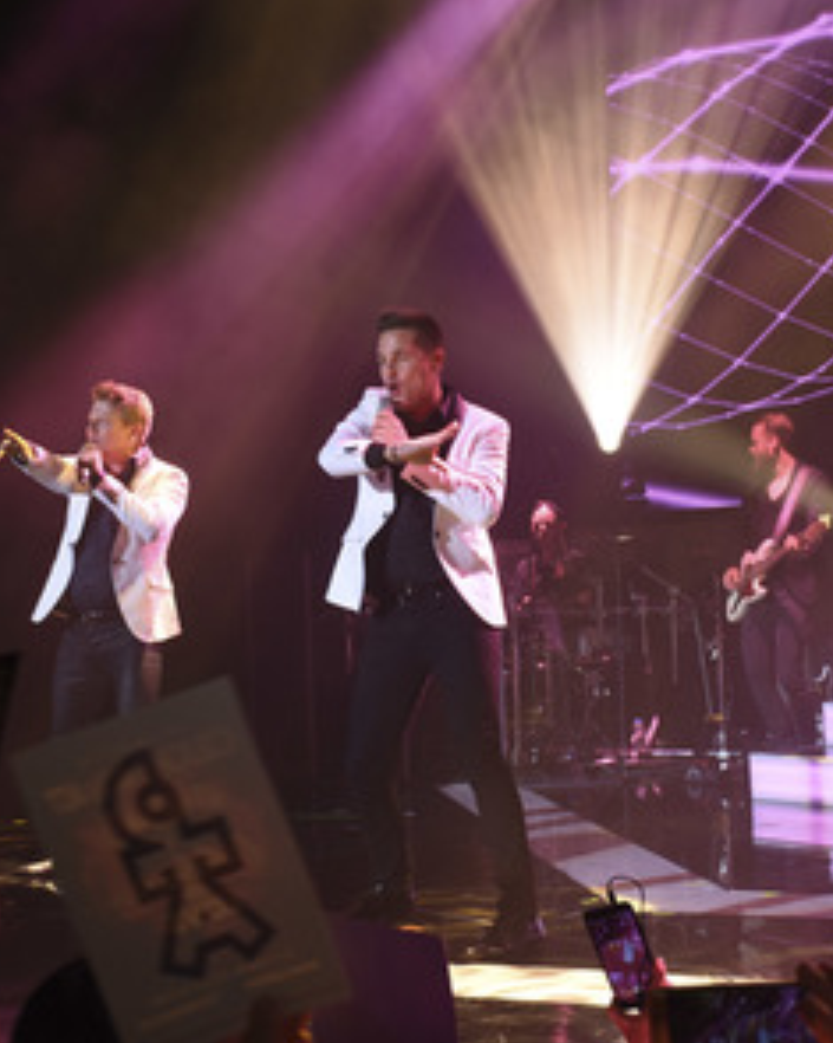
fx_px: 2127
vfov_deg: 27.5
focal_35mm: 69
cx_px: 572
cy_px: 525
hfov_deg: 22.0
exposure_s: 1/160
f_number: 5.6
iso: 1000
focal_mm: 32
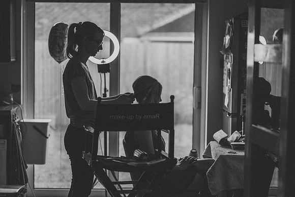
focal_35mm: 85
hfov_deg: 23.9
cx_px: 148
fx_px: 696
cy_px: 98
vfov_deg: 16.1
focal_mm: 85
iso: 100
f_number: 1.8
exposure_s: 1/640
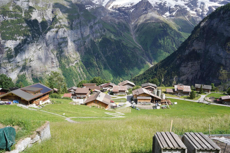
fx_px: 153
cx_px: 115
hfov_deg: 73.7
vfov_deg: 53.1
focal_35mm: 24
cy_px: 76
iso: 100
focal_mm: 24
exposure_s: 1/100
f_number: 11
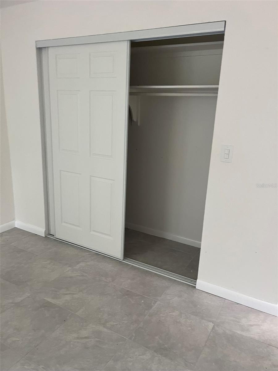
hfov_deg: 53.1
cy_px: 186
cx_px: 139
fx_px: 278
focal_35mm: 26
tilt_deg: -17.7
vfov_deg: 67.3
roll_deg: -2.4
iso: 250
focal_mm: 5.1
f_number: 1.6
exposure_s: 1/60
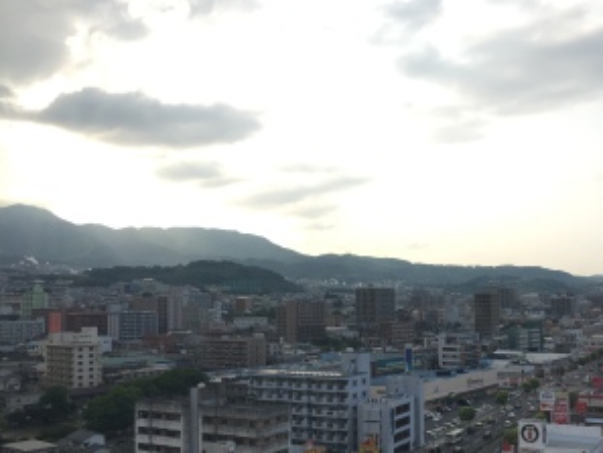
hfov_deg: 47.1
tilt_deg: +0.1
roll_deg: +0.3
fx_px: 680
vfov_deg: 36.6
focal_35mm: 39
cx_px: 402
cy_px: 288
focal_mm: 4.15
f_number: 2.2
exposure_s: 1/898
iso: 32
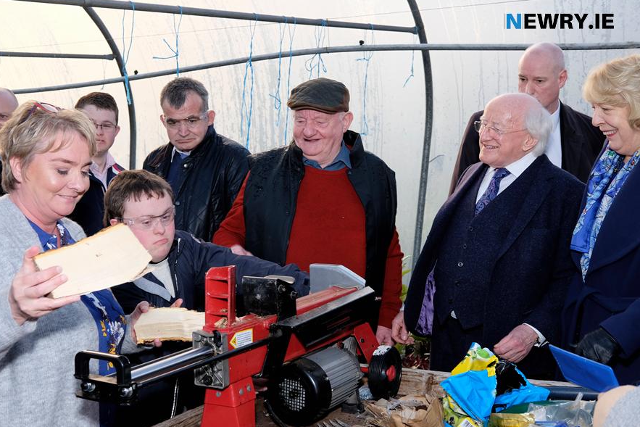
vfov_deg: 25.1
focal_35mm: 54
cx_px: 323
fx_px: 960
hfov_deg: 36.9
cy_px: 212
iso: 800
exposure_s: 1/180
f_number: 6.4
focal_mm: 35
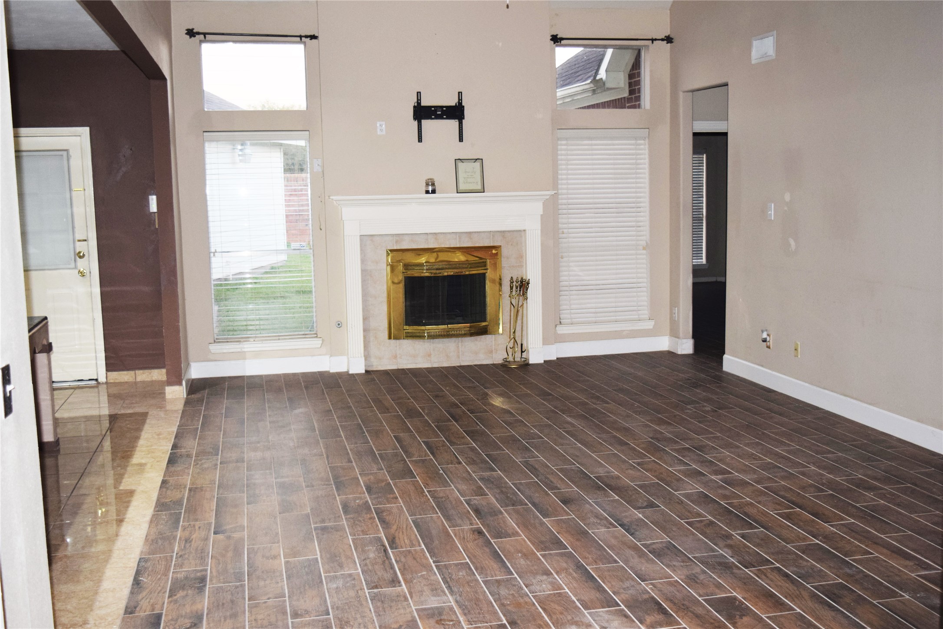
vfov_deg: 35.5
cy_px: 314
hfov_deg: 51.3
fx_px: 982
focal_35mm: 38
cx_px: 472
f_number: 4
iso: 800
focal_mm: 25
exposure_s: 1/60
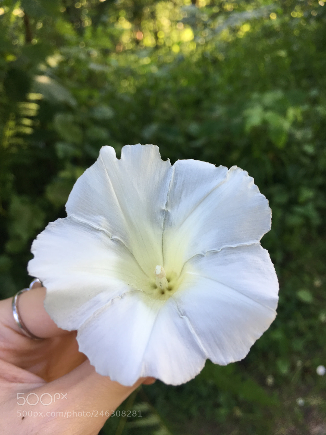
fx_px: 364
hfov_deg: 48.2
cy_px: 218
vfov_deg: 61.7
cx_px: 163
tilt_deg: -43.5
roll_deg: +8.6
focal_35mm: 29
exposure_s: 1/50
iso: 32
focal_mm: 4.15
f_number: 2.2
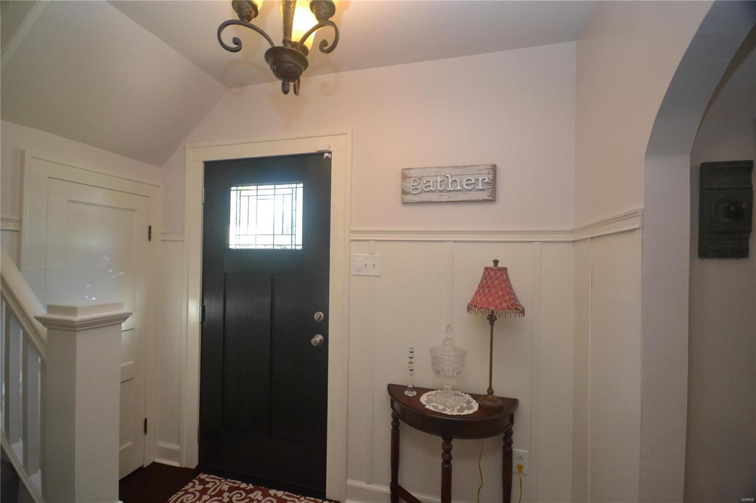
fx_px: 315
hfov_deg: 100.4
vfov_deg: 77.3
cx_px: 378
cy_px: 252
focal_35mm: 15
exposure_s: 1/60
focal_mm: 10
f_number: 4
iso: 1400
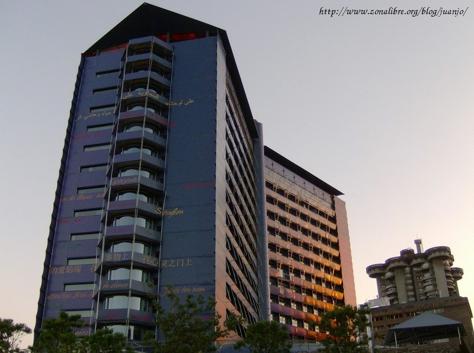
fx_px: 492
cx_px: 237
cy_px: 176
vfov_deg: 39.5
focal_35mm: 36
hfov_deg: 51.5
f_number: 2.8
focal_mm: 6
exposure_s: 1/267
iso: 100
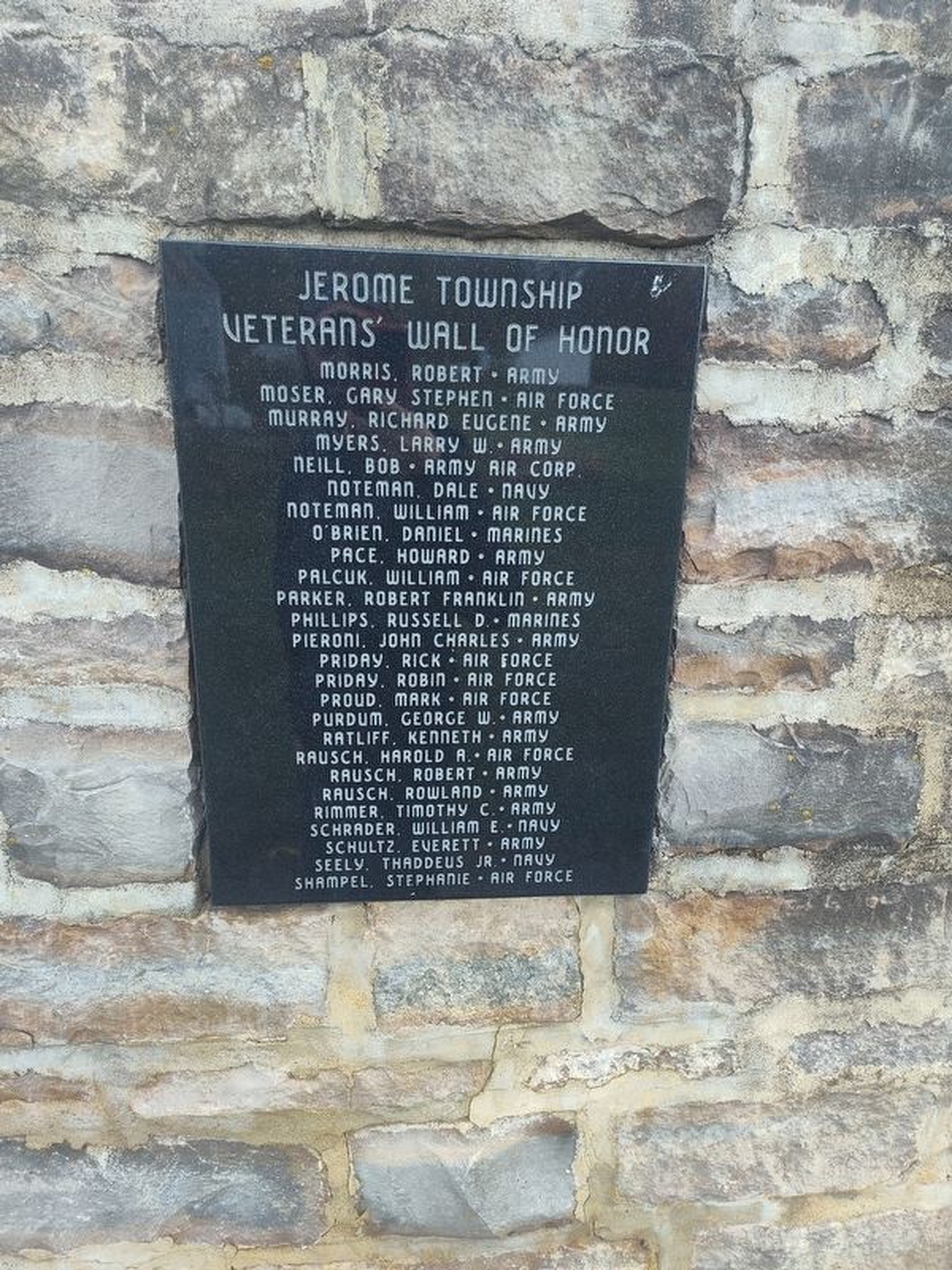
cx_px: 476
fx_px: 843
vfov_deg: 73.9
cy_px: 635
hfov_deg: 58.9
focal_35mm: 23
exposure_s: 1/200
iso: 143
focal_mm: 5.56
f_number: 1.8
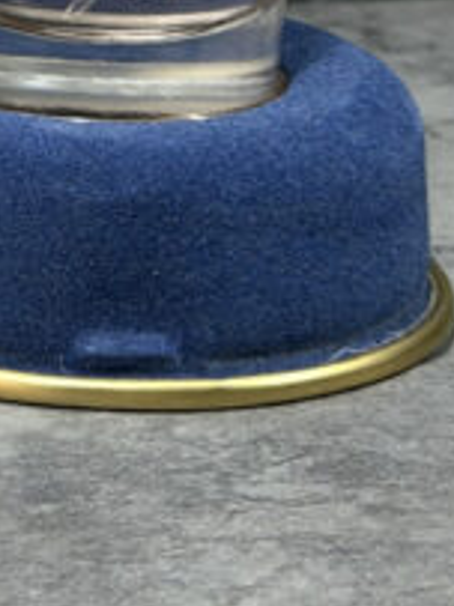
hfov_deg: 7.6
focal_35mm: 189
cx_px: -352
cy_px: -275
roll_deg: -0.8
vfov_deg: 10.2
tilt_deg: -8.1
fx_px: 3309
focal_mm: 6.76
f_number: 1.78
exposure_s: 1/40
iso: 400
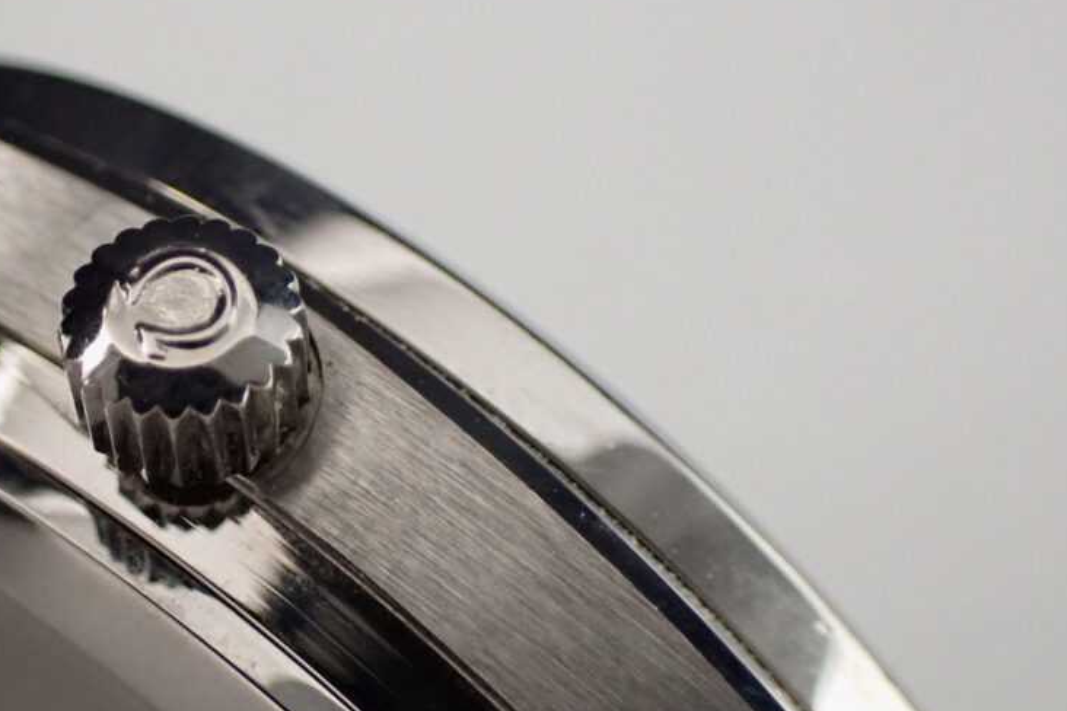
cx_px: 203
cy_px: 286
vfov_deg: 11.3
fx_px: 3586
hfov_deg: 16.8
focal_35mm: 121
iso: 800
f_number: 3.9
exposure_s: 1/60
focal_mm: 12.73
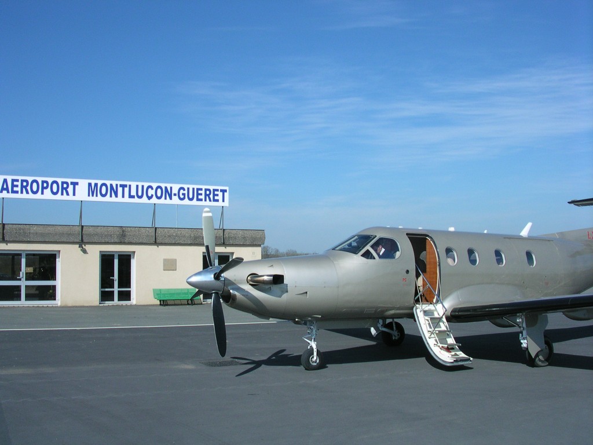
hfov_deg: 50.1
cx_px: 296
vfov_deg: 38.7
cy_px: 222
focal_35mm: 37
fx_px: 634
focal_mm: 5.6
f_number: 4.5
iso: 100
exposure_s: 1/537
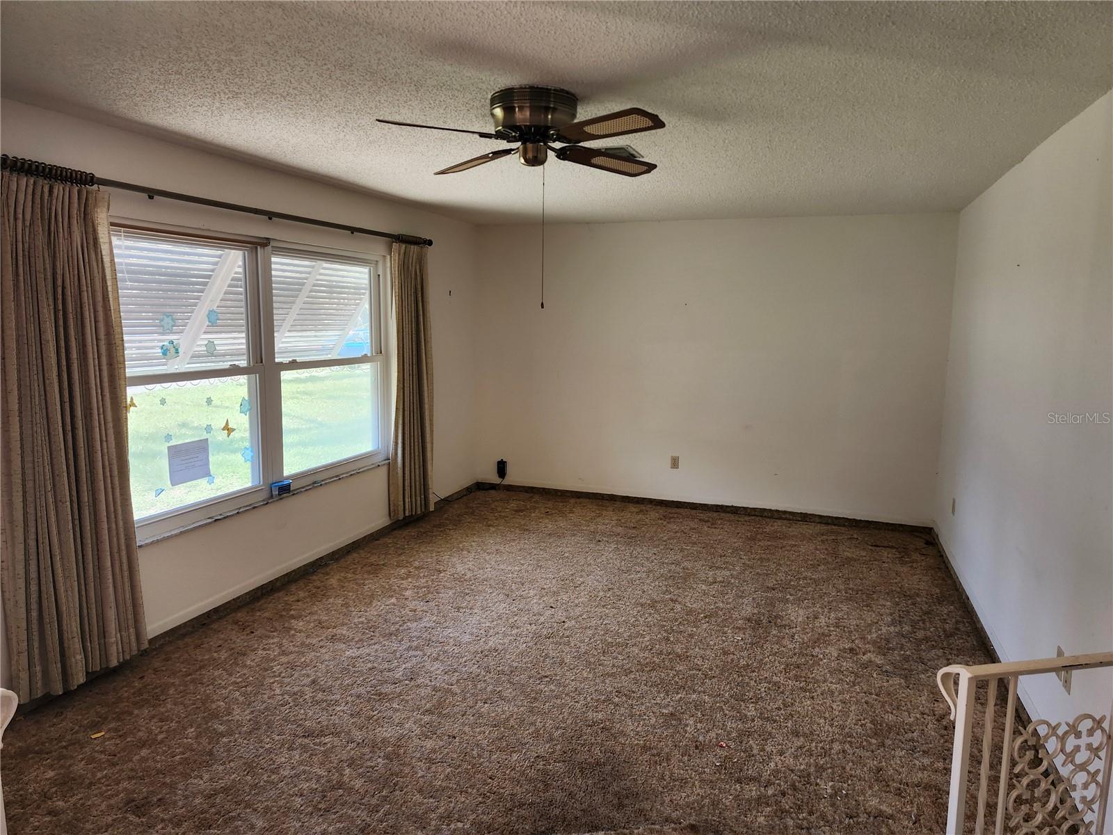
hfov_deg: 73.9
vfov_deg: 58.9
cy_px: 418
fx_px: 740
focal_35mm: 23
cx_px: 556
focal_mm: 5.54
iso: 160
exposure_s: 1/120
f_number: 1.8
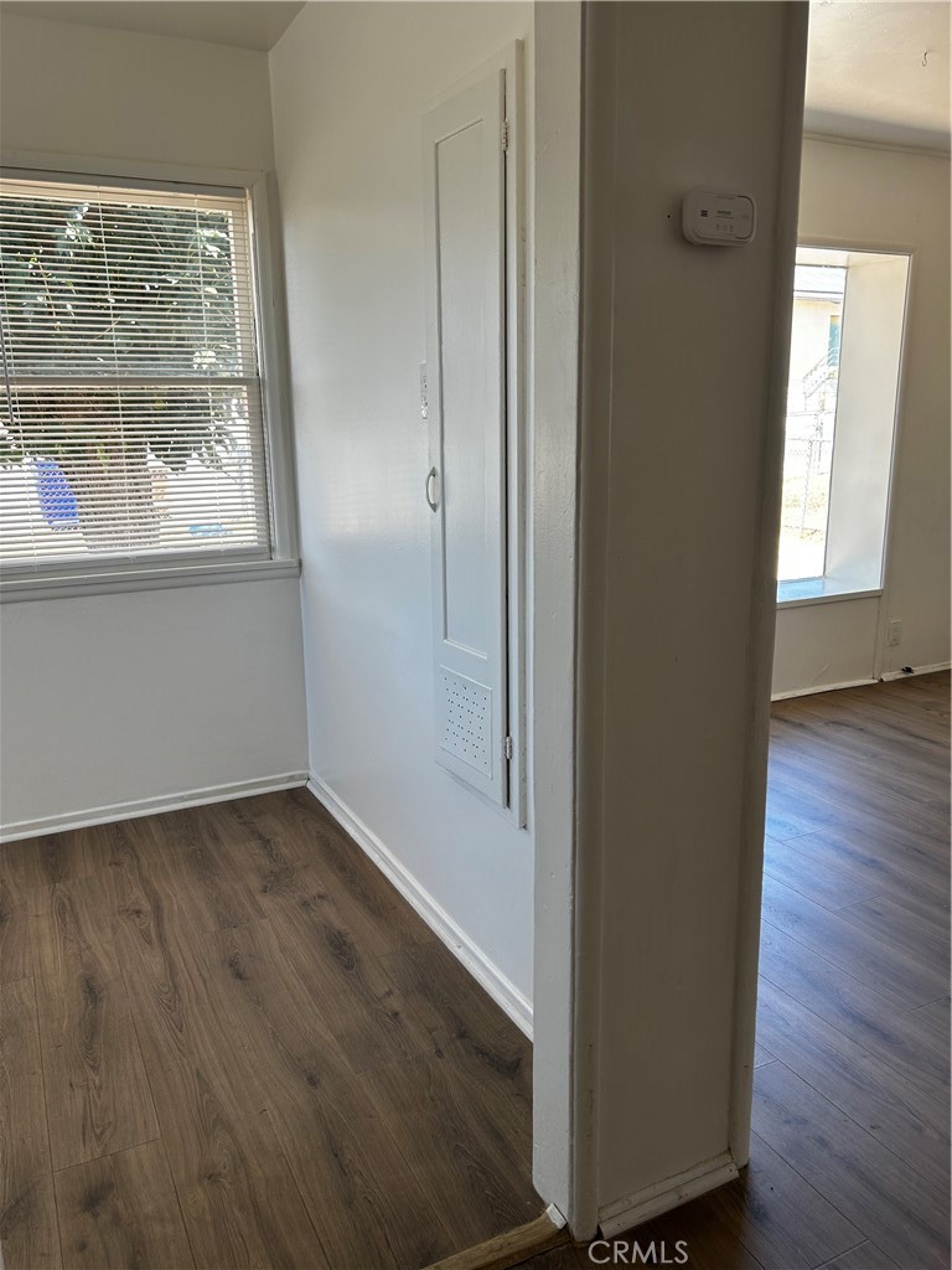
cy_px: 635
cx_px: 476
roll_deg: -0.2
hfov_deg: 53.1
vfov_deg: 67.3
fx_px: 953
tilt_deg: -10.8
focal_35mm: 26
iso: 40
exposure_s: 1/193
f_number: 1.5
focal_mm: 5.7
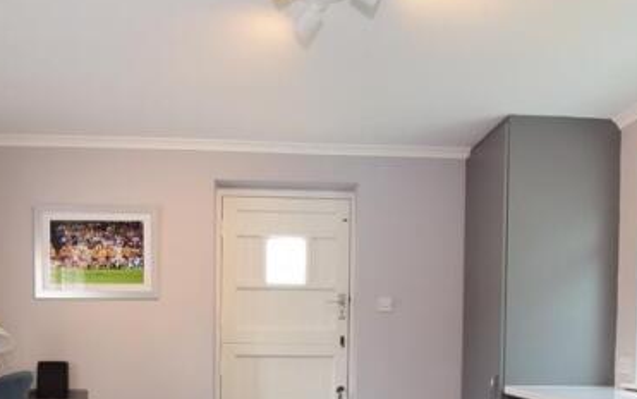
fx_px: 469
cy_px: 352
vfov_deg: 42.6
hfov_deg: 68.3
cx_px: 292
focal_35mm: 27
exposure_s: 1/6
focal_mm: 10
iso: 500
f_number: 18
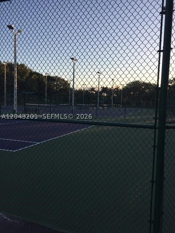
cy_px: 116
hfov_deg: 48.2
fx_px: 195
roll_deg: -2.3
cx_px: 88
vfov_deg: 61.7
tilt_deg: -4.5
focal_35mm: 29
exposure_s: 1/706
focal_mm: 4.15
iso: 32
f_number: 2.2
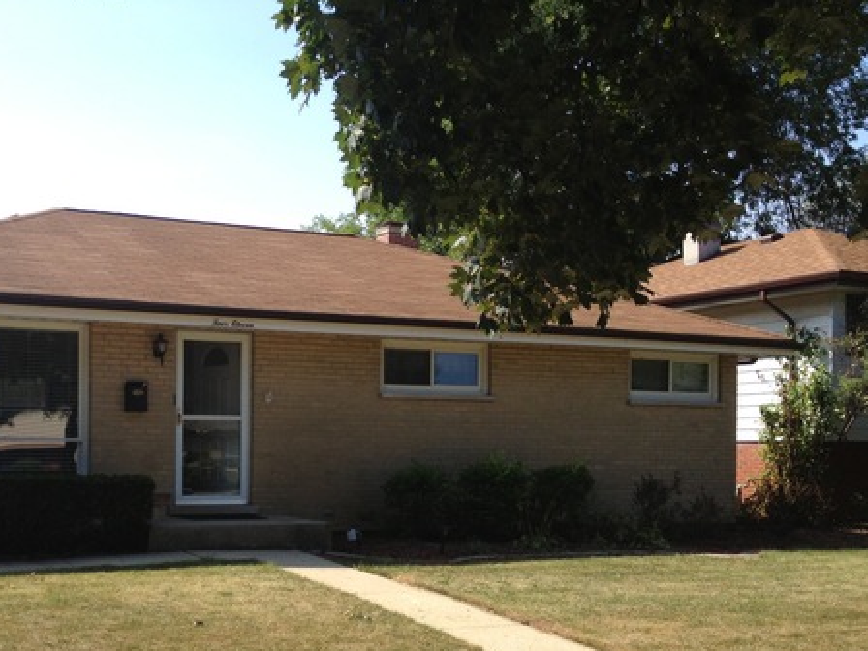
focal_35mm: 50
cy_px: 457
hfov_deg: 37.6
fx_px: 1254
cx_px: 256
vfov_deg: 28.8
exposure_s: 1/1314
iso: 50
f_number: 2.4
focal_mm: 4.28
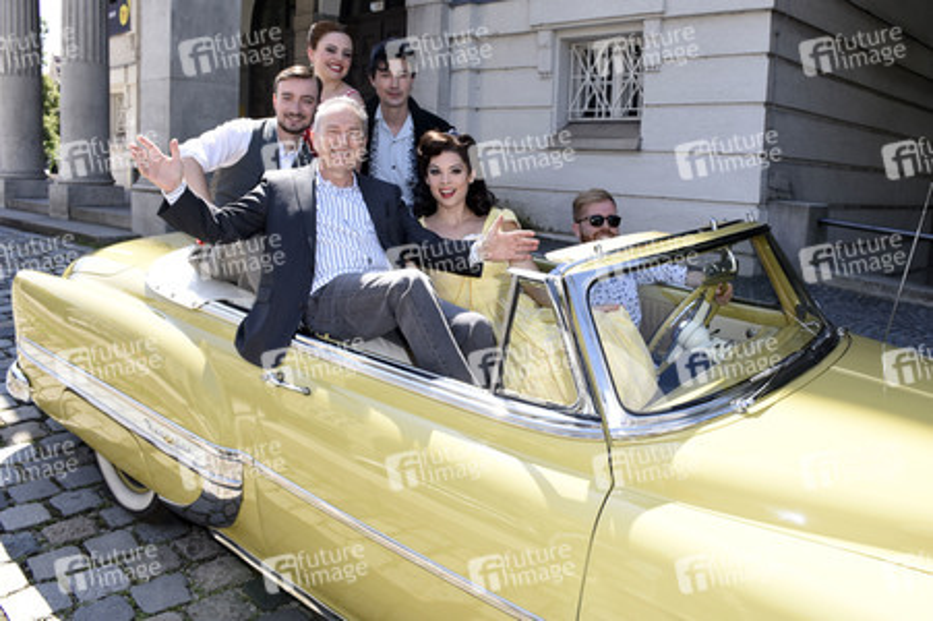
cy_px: 310
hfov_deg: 67.4
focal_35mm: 27
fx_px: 699
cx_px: 466
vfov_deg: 47.9
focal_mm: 18
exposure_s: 1/160
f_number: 6.3
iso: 160
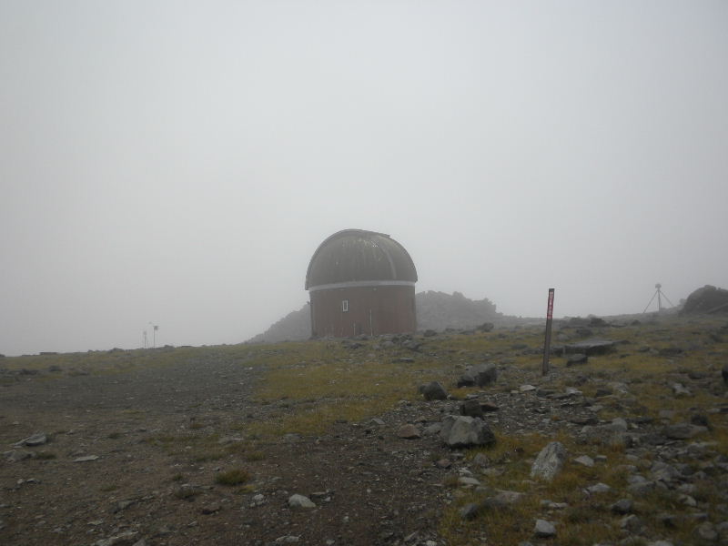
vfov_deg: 38.7
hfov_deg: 50.1
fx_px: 778
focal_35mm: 37
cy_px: 273
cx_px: 364
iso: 64
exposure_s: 1/453
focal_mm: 6.6
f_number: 3.5
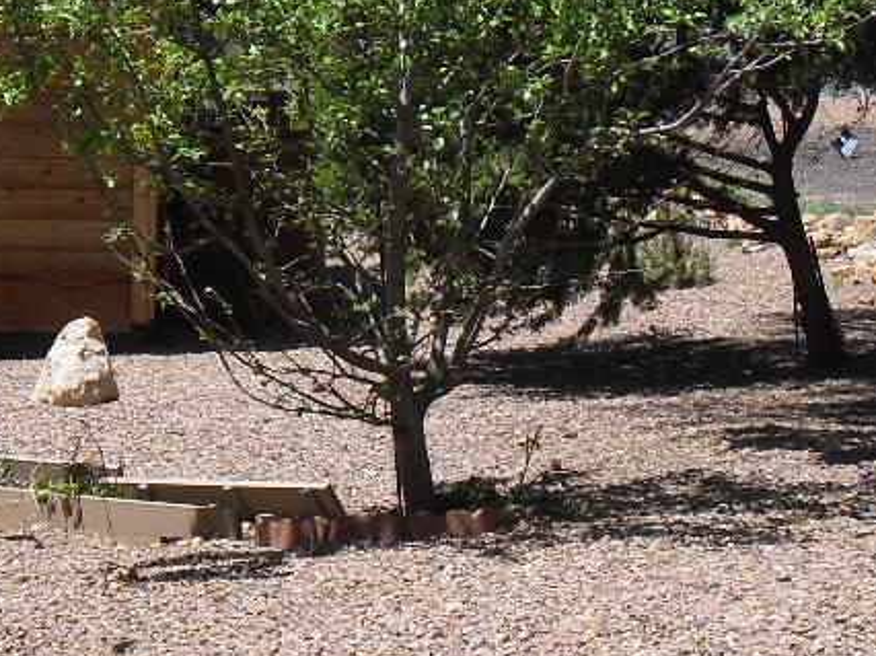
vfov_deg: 11.8
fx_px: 3161
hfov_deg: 15.7
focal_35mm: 125
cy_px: 319
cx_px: 282
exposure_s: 1/378
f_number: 5
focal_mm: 9.3
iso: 80
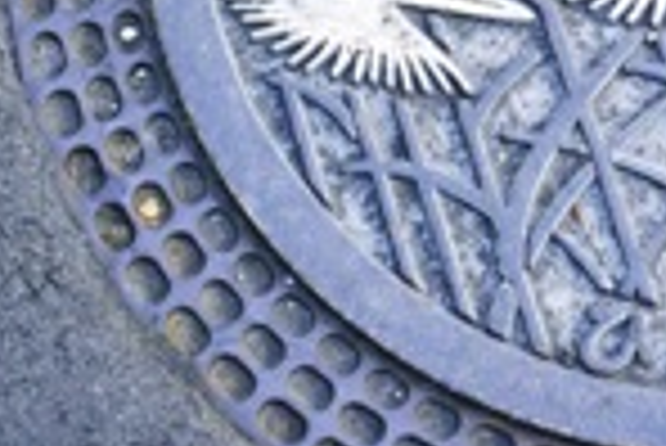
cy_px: -97
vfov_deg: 10.0
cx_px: 814
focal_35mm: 136
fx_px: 2518
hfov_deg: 14.5
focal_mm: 30
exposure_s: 1/50
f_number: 3.2
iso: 200
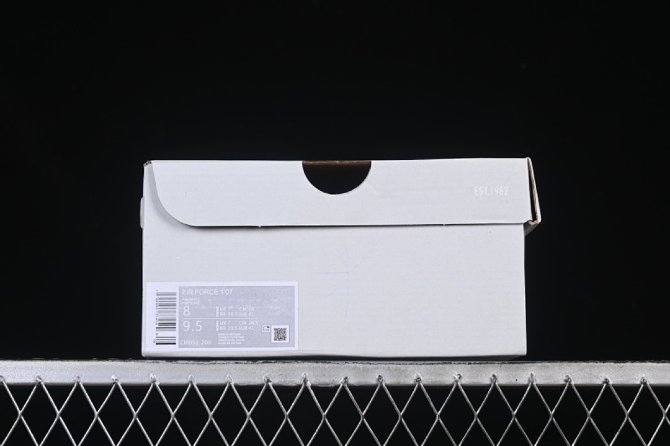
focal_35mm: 75
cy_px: 223
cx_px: 335
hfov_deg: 27.0
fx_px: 1396
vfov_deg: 18.2
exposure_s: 1/80
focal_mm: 50
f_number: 8
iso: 160
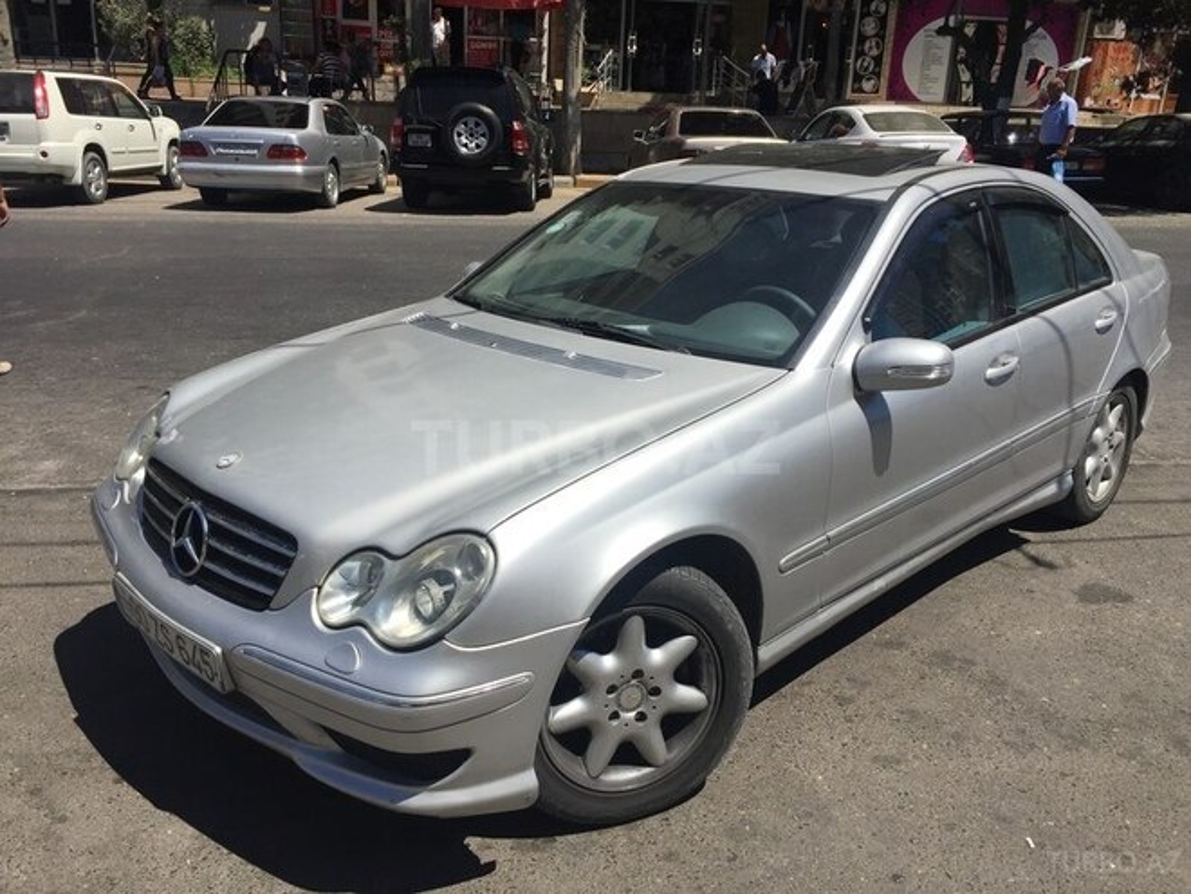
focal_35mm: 29
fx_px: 998
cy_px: 447
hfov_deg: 61.7
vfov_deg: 48.2
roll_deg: -3.9
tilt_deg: -18.8
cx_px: 596
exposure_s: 1/3300
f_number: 2.2
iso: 32
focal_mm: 4.15
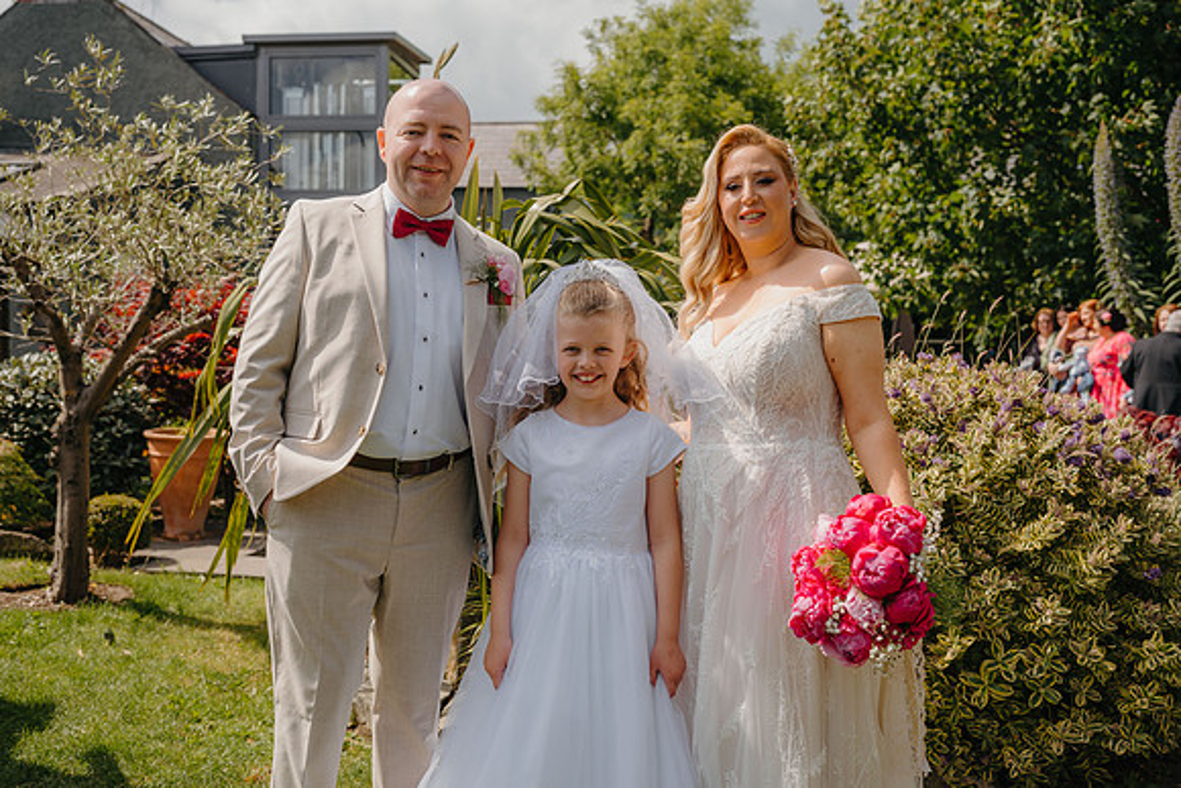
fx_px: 1161
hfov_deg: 53.9
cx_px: 590
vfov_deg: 37.5
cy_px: 394
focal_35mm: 35
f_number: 4
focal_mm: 35
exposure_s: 1/800
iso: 100
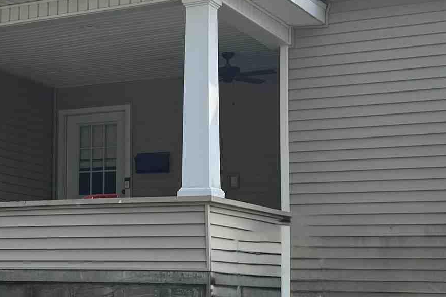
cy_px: 158
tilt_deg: +6.1
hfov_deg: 22.1
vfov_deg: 15.5
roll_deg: -1.0
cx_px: -18
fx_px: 1090
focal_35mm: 88
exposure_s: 1/2959
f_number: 1.78
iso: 80
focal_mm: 6.76
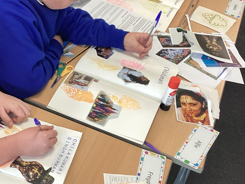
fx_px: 425
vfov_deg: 24.4
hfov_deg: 31.5
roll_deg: -9.1
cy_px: 98
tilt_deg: -42.1
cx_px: 54
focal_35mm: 60
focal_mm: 3.3
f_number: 2.4
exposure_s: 1/50
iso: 80
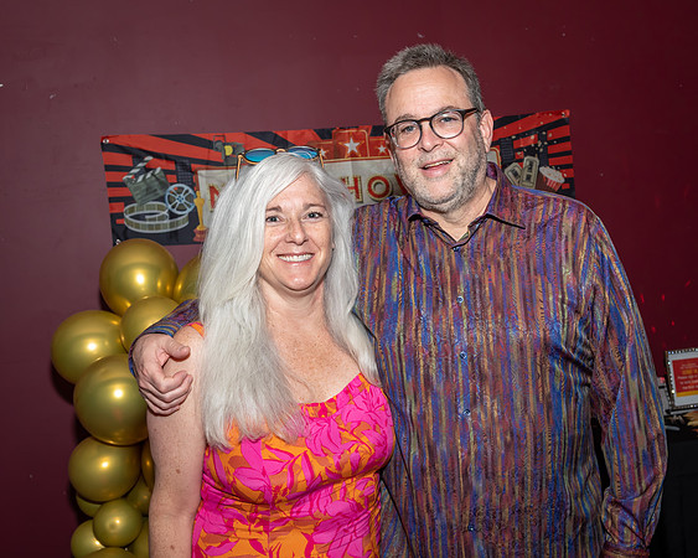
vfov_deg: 31.0
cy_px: 271
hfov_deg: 38.0
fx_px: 1006
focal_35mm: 49
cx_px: 431
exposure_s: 1/250
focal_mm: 28
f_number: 7.1
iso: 400
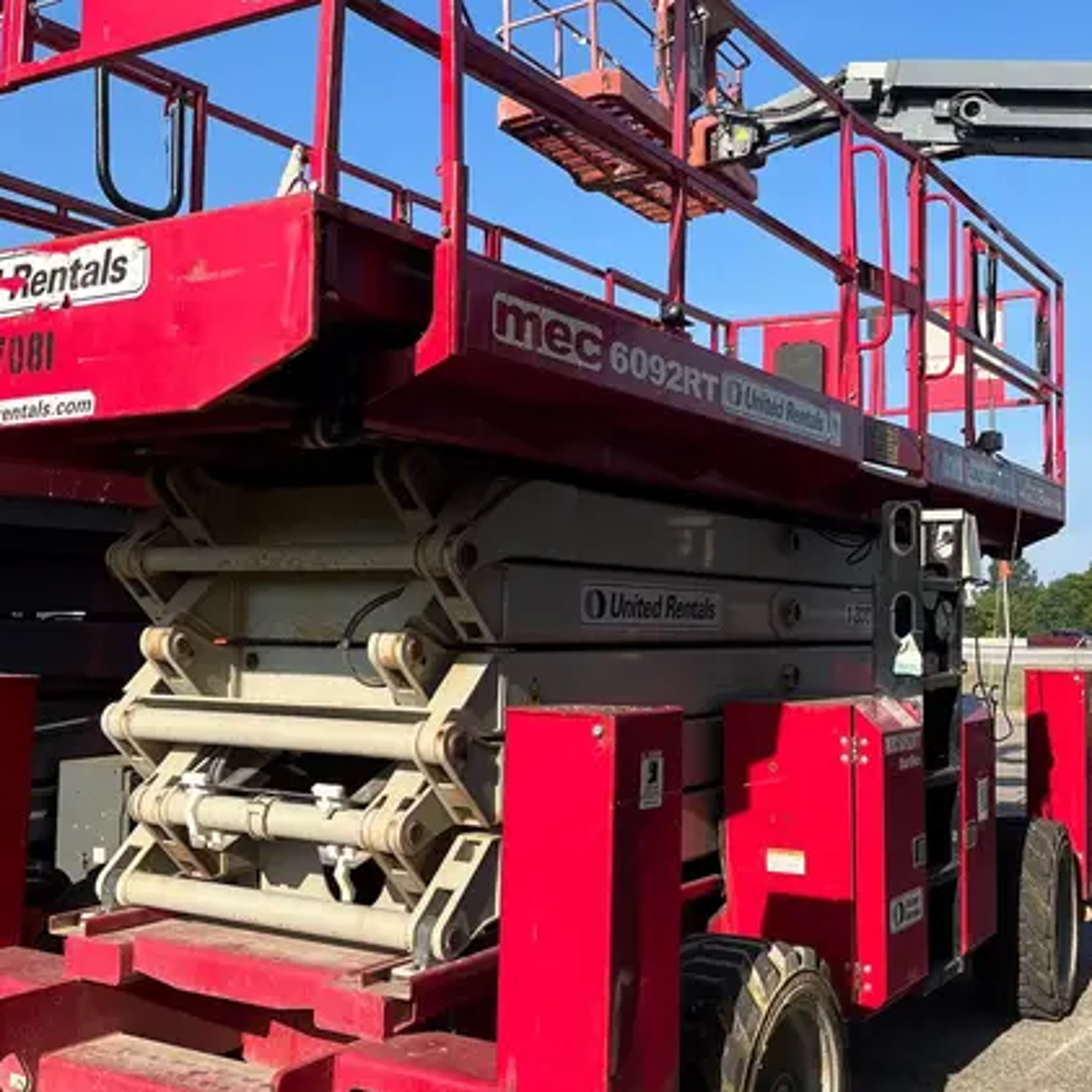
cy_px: 515
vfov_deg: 41.8
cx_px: 568
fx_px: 1428
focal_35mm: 40
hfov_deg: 41.9
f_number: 1.6
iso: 50
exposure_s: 1/2137
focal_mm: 5.1
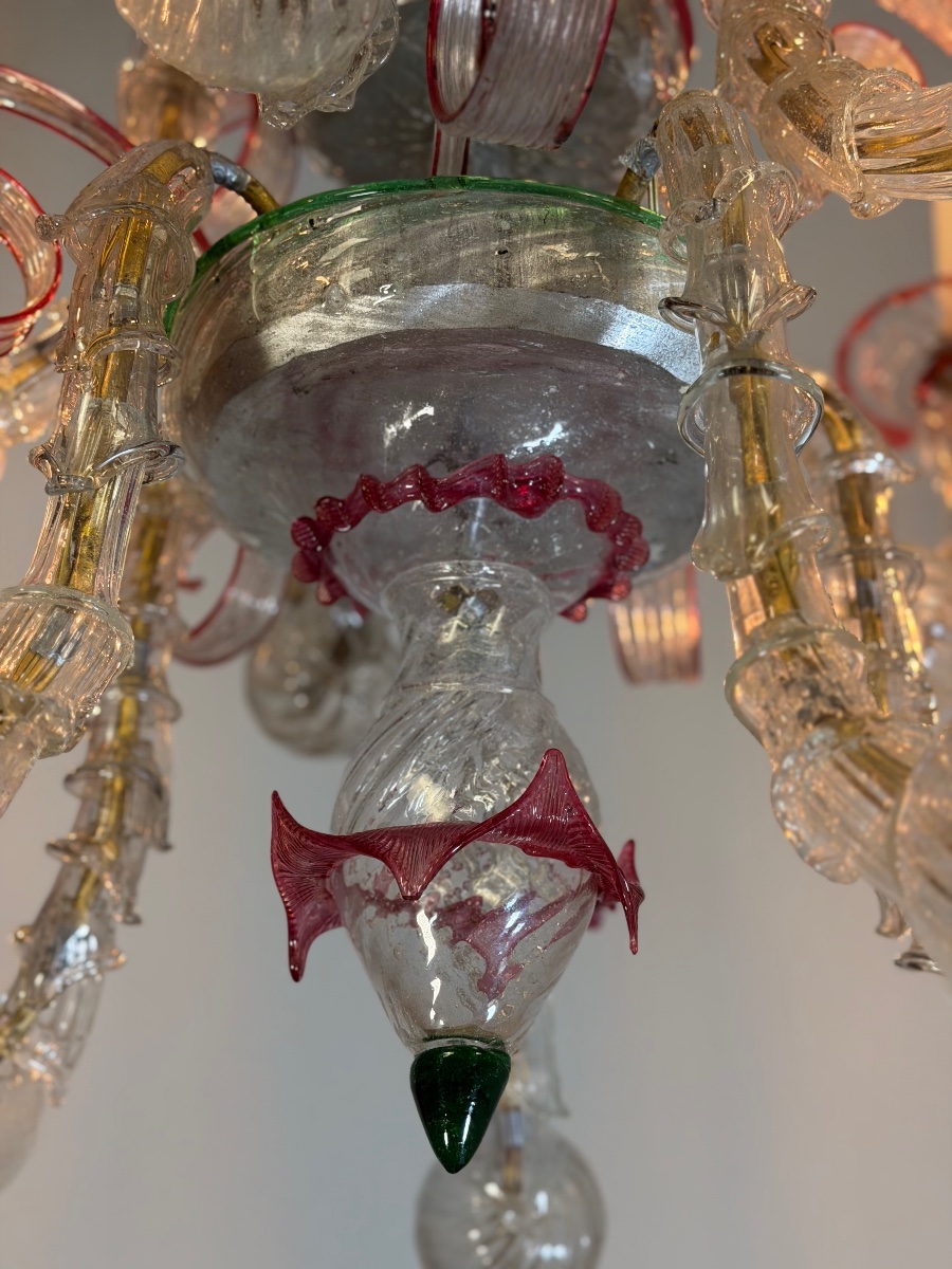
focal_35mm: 48
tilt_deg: +24.5
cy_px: 634
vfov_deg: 39.7
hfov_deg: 30.3
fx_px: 1760
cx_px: 476
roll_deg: -0.4
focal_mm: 6.76
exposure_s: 1/100
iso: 125
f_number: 1.78
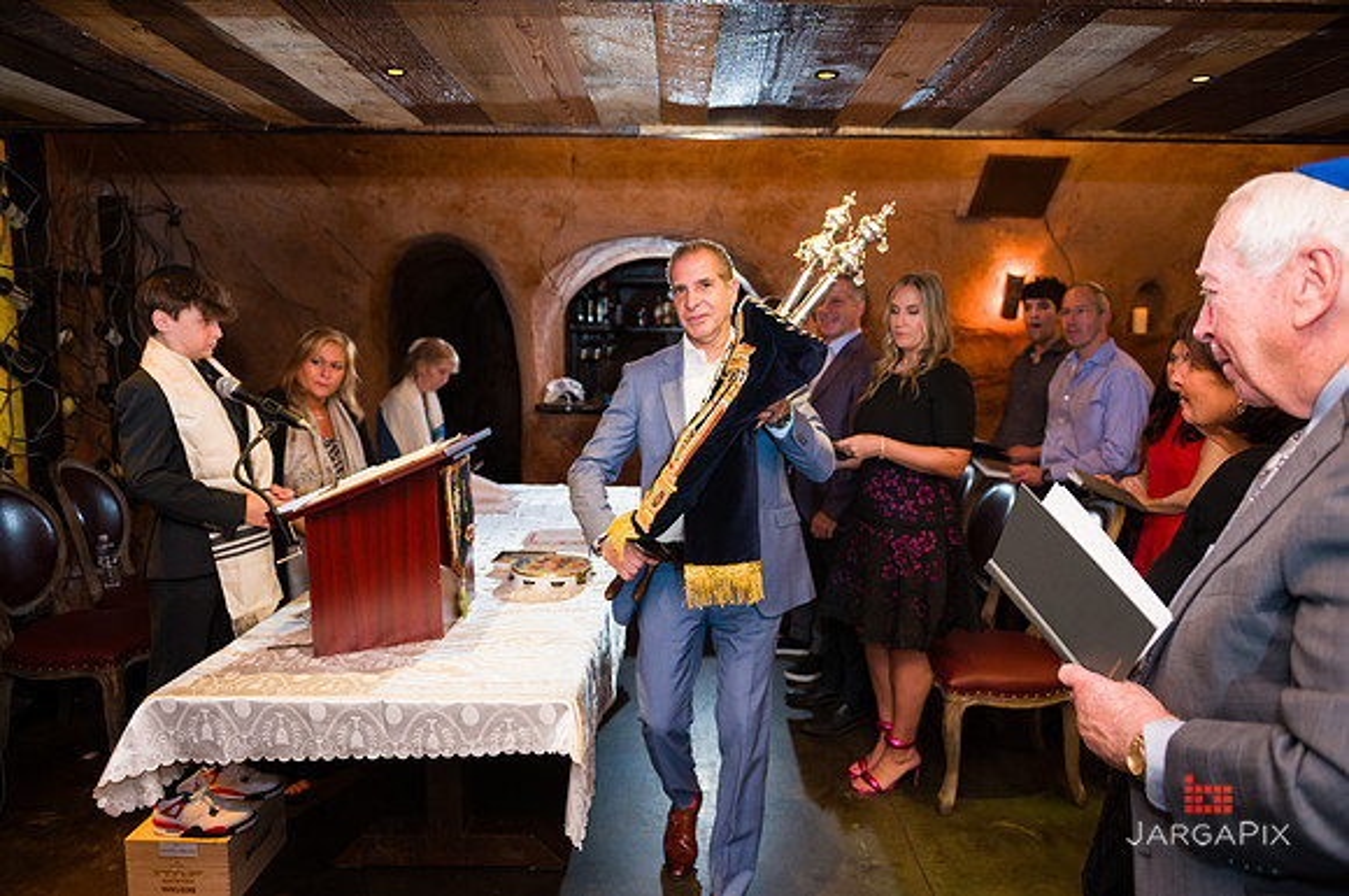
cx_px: 675
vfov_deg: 52.6
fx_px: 906
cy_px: 449
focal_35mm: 24
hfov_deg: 73.3
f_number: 4
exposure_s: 1/200
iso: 1250
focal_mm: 24
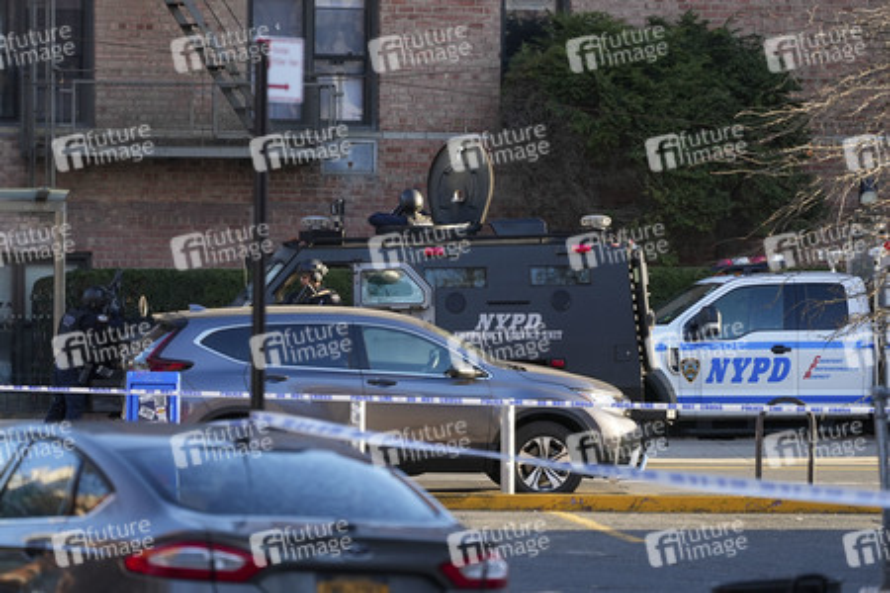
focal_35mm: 288
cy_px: 296
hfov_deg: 7.2
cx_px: 445
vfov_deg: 4.8
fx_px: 7119
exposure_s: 1/400
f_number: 5.6
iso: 800
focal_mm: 288
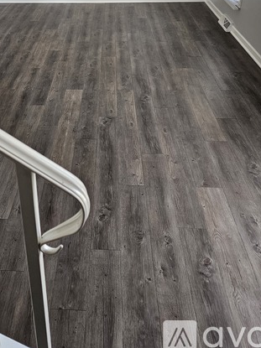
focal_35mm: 37
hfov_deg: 38.3
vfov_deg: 47.6
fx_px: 372
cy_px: 74
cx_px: 89
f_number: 1.7
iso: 250
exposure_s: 1/207
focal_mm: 6.3
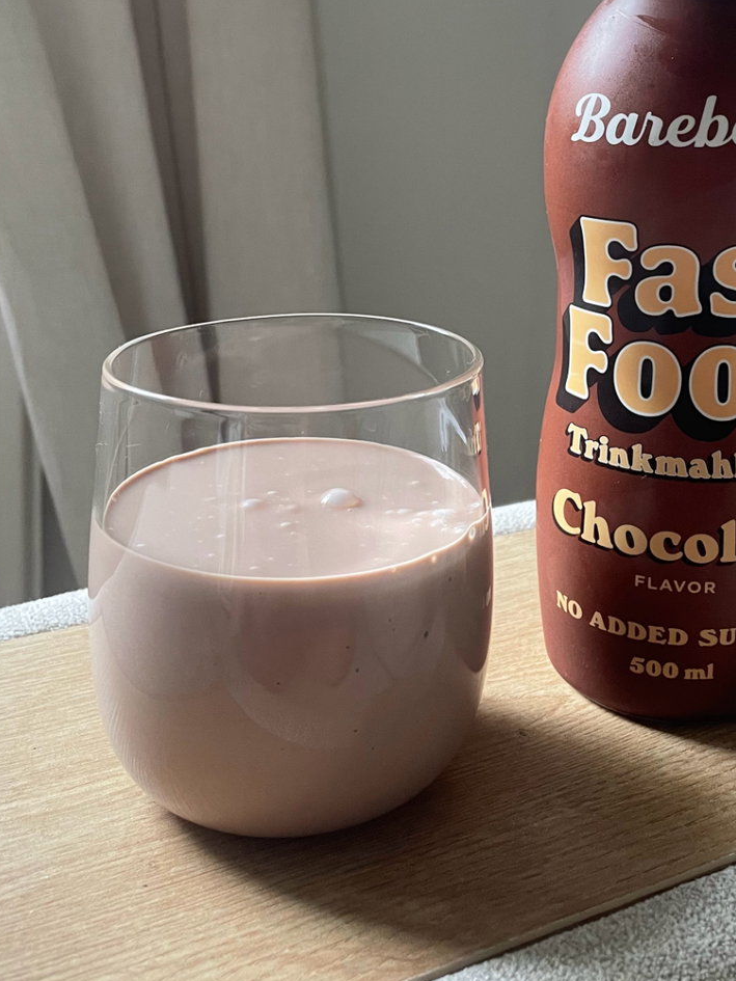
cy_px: 214
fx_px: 1247
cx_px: 462
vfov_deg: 41.3
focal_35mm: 44
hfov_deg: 32.7
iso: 160
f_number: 1.6
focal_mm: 4.2
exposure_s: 1/60
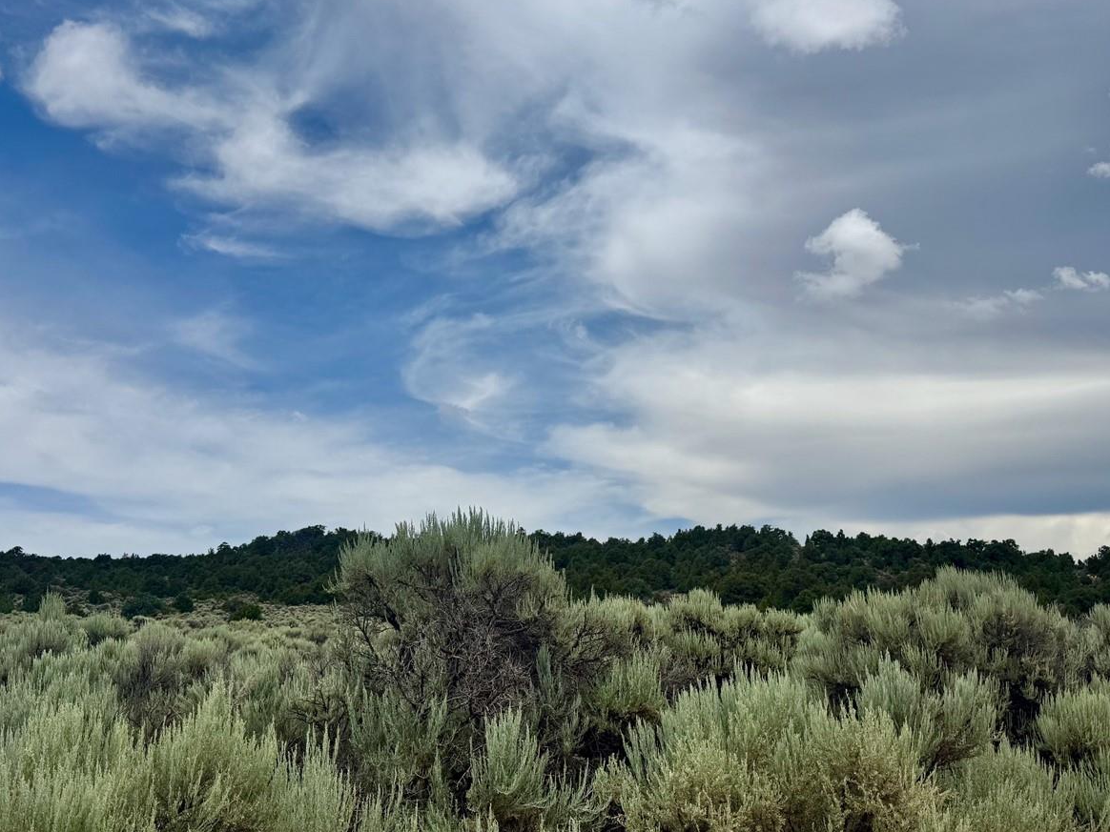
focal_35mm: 33
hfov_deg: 55.3
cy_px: 415
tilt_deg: +11.9
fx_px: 1058
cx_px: 578
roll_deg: +1.1
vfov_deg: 42.9
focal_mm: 6.76
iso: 80
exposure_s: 1/9009
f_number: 1.78
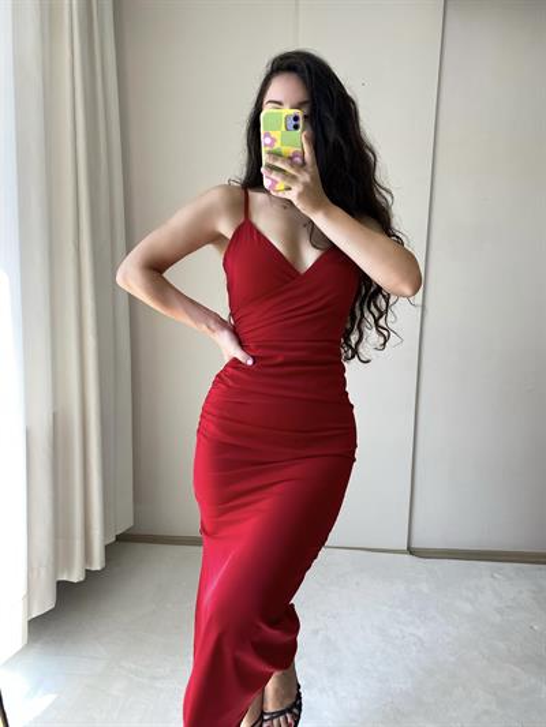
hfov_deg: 53.1
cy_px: 364
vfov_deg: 67.3
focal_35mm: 26
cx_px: 273
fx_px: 547
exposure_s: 1/140
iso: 32
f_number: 1.8
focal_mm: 4.25
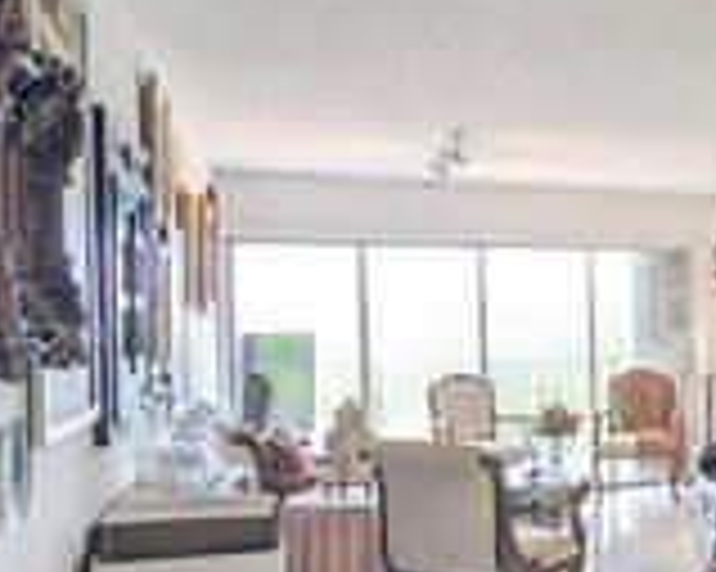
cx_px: 700
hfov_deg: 39.2
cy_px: 338
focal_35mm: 42
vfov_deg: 35.5
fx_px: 889
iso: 59
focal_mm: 2.35
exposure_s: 1/60
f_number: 2.2
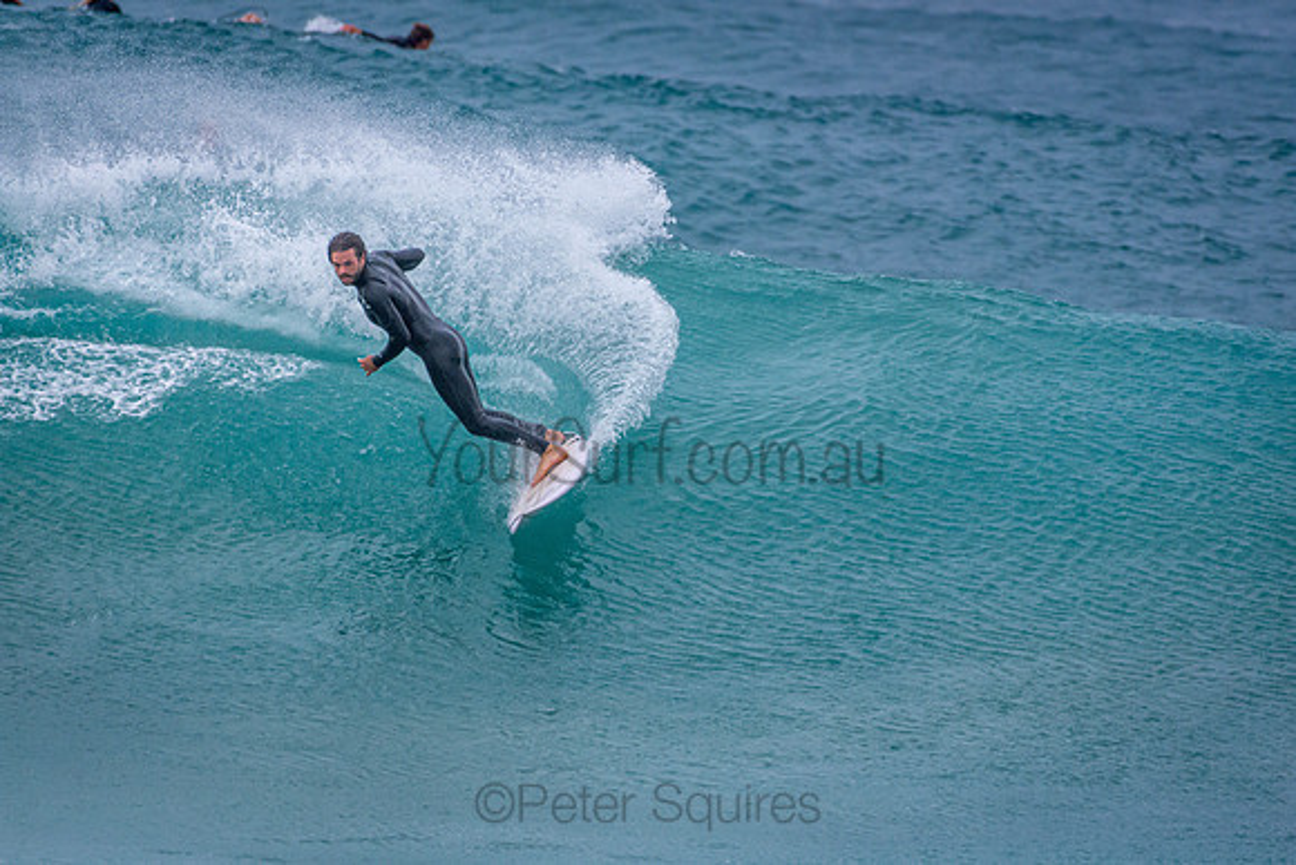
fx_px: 27005
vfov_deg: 1.8
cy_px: 432
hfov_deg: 2.7
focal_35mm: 750
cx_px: 648
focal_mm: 500
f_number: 5.6
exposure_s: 1/2500
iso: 1000
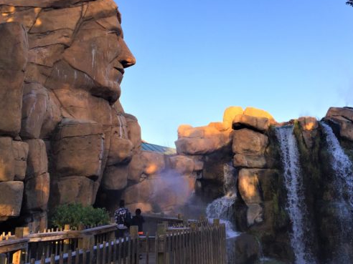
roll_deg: +1.0
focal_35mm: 36
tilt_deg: +14.1
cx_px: 196
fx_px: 367
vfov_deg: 39.7
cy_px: 131
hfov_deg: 51.3
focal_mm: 4.15
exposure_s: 1/391
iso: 32
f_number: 2.2
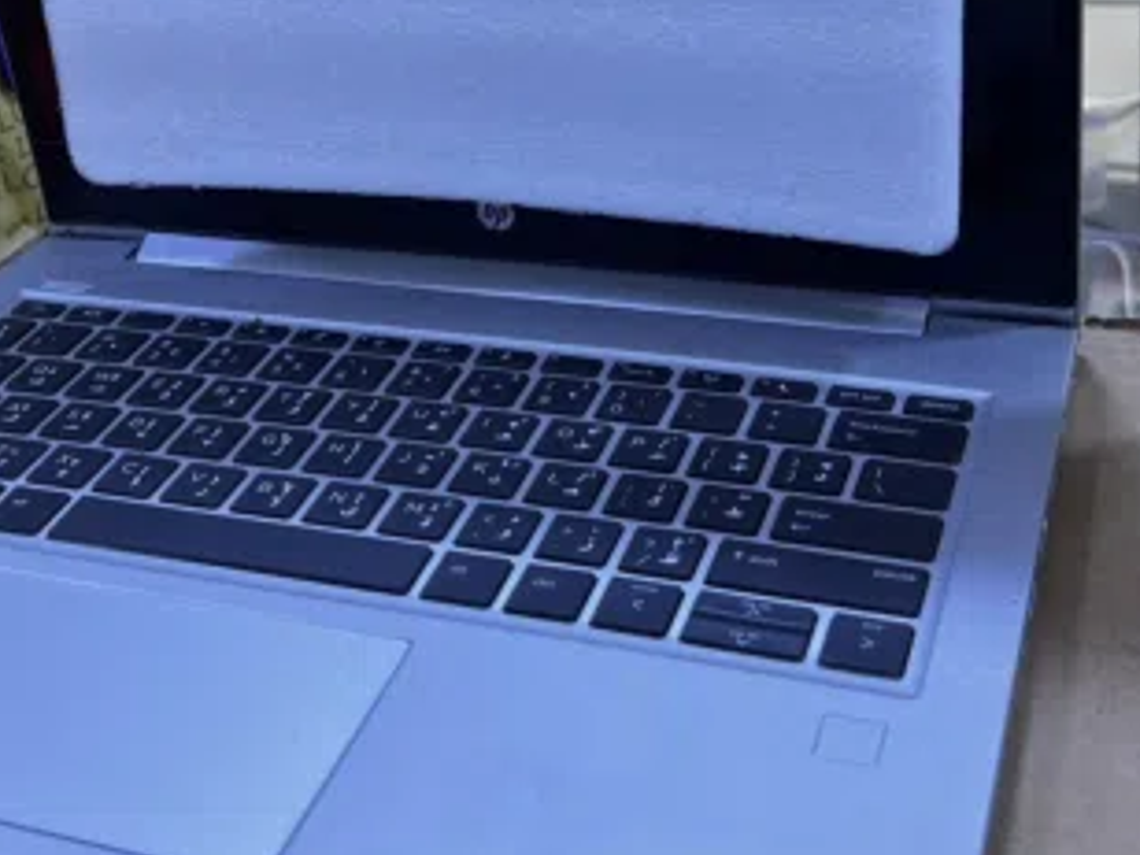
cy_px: 107
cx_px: 470
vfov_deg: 26.3
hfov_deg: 35.4
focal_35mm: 54
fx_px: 1778
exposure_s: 1/100
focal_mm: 5.7
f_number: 1.5
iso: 40
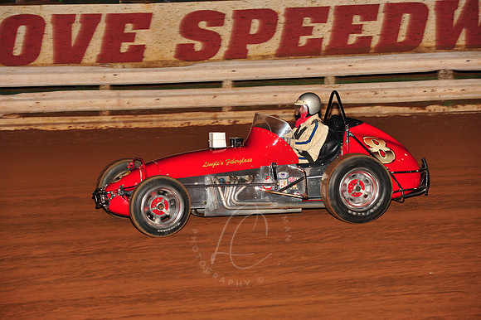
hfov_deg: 15.2
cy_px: 160
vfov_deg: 10.1
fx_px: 1803
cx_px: 240
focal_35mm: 135
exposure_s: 1/250
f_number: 6.3
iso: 800
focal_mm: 135
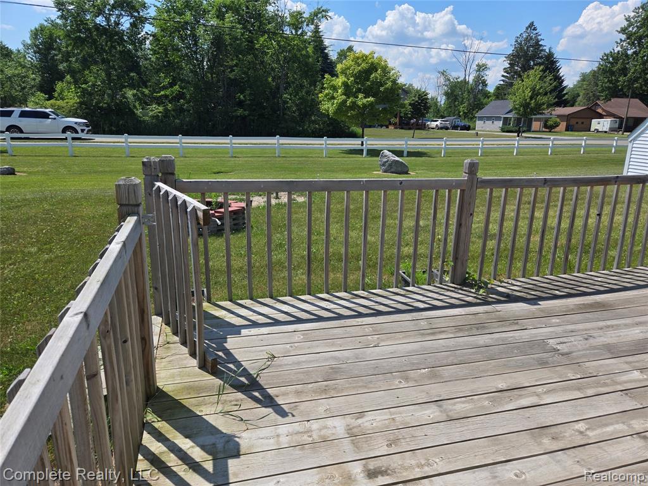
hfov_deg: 73.9
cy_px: 243
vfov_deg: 58.9
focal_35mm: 23
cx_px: 324
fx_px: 431
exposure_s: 1/2921
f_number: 1.8
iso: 32
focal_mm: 5.4
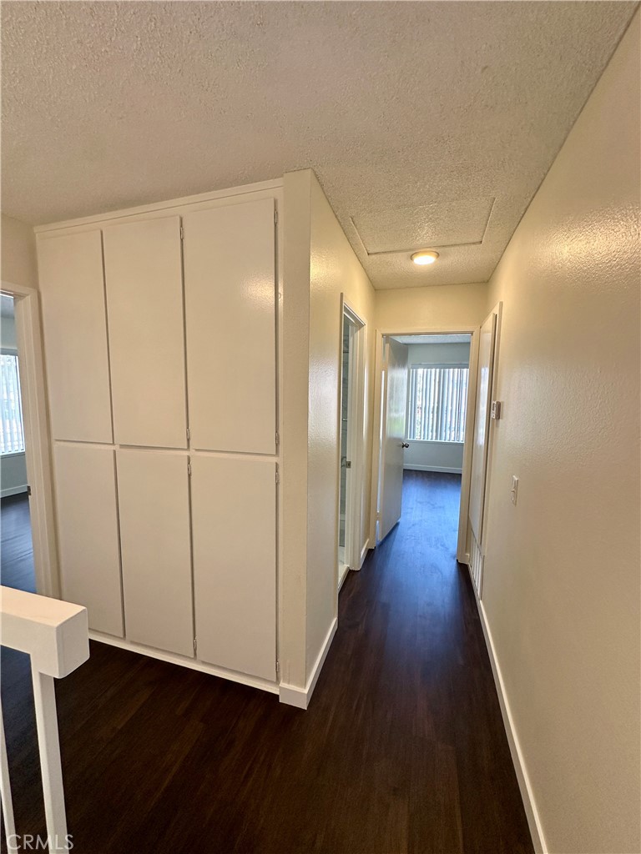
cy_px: 427
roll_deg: -1.0
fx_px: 346
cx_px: 320
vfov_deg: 102.1
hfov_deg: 85.7
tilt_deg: -5.8
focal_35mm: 14
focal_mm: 2.22
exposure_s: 1/120
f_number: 2.2
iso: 125
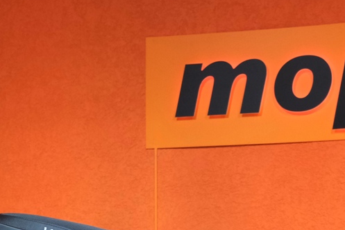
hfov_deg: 15.4
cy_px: 287
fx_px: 1265
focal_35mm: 132
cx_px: 278
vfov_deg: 10.2
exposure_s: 1/100
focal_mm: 27.5
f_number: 4
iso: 1600
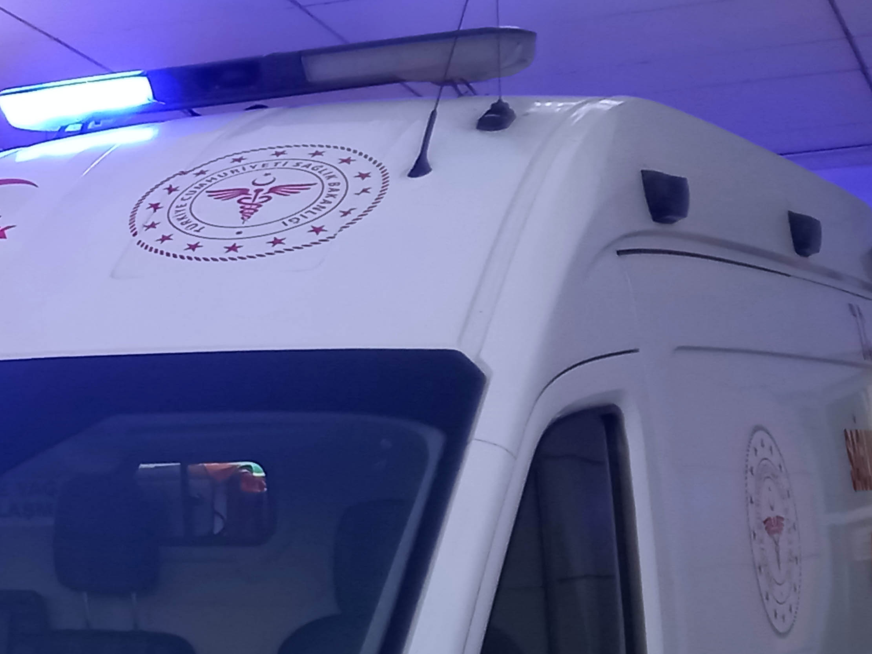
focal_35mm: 90
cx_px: -220
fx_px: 2267
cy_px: 380
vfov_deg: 16.4
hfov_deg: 20.2
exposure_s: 1/33.3
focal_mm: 4.6
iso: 200
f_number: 2
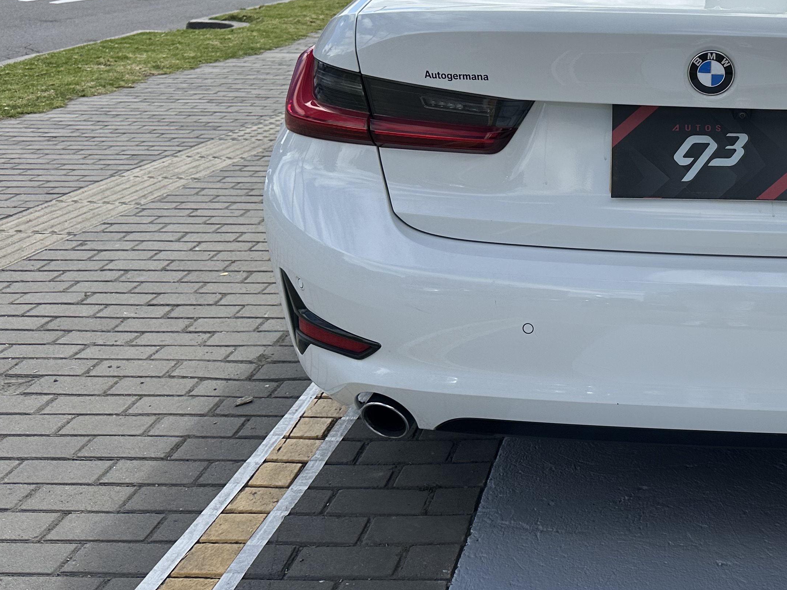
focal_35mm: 45
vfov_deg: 31.8
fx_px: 1023
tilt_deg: -13.5
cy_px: 174
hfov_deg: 39.4
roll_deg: -2.8
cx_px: 688
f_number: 1.78
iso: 80
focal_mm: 6.86
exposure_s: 1/5525
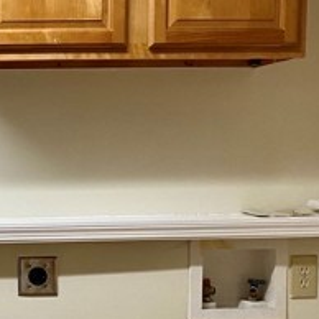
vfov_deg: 18.8
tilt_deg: -5.3
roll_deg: +0.4
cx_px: -92
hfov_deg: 17.9
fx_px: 949
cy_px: 276
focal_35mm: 91
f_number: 1.8
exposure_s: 1/60
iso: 125
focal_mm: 4.25
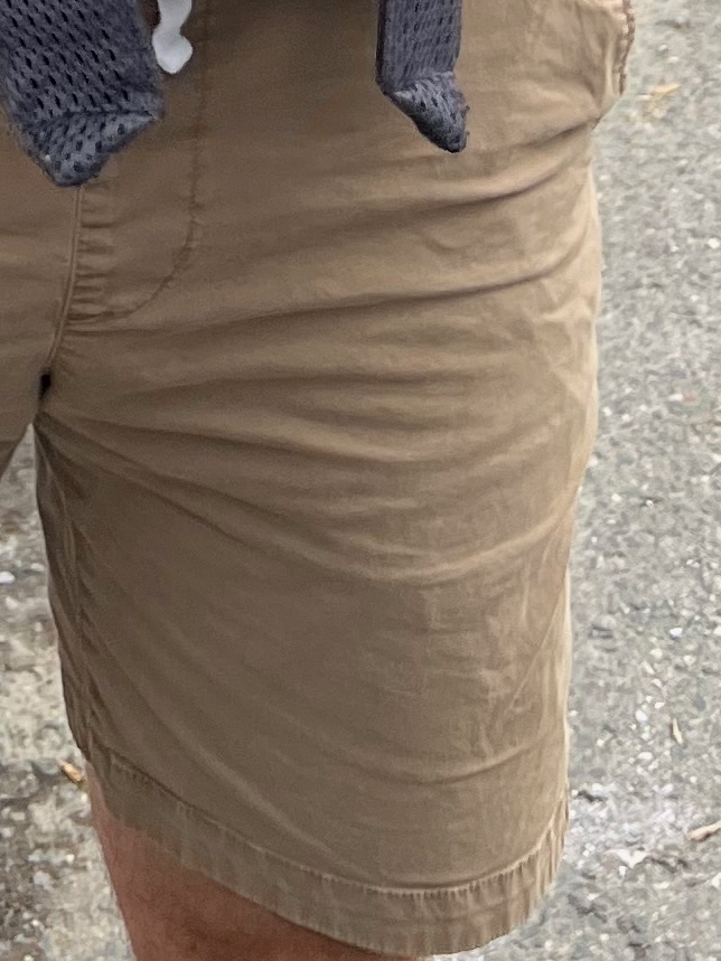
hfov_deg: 11.6
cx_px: -375
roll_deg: -3.5
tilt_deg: -8.5
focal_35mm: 122
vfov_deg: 13.0
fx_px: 3389
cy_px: -1222
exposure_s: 1/607
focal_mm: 5.7
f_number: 1.5
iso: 50
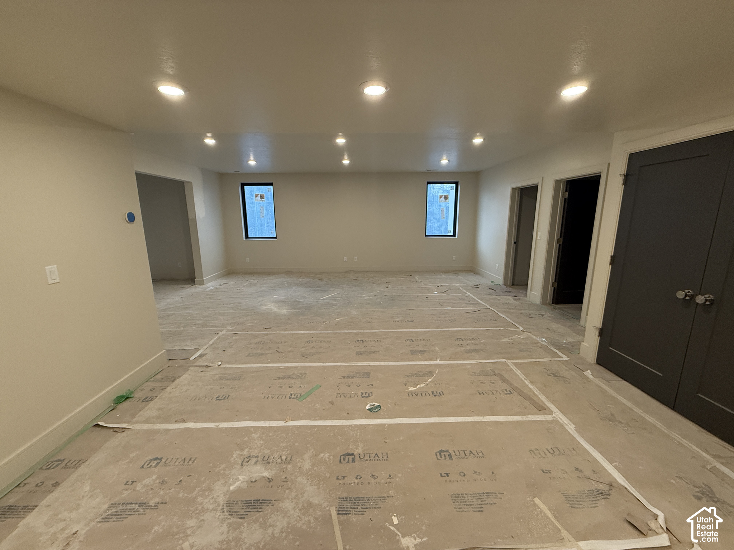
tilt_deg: -11.4
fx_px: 297
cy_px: 275
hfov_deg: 102.1
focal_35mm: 14
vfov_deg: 85.7
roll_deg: +0.8
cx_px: 367
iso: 200
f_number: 2.2
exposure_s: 1/120
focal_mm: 2.22
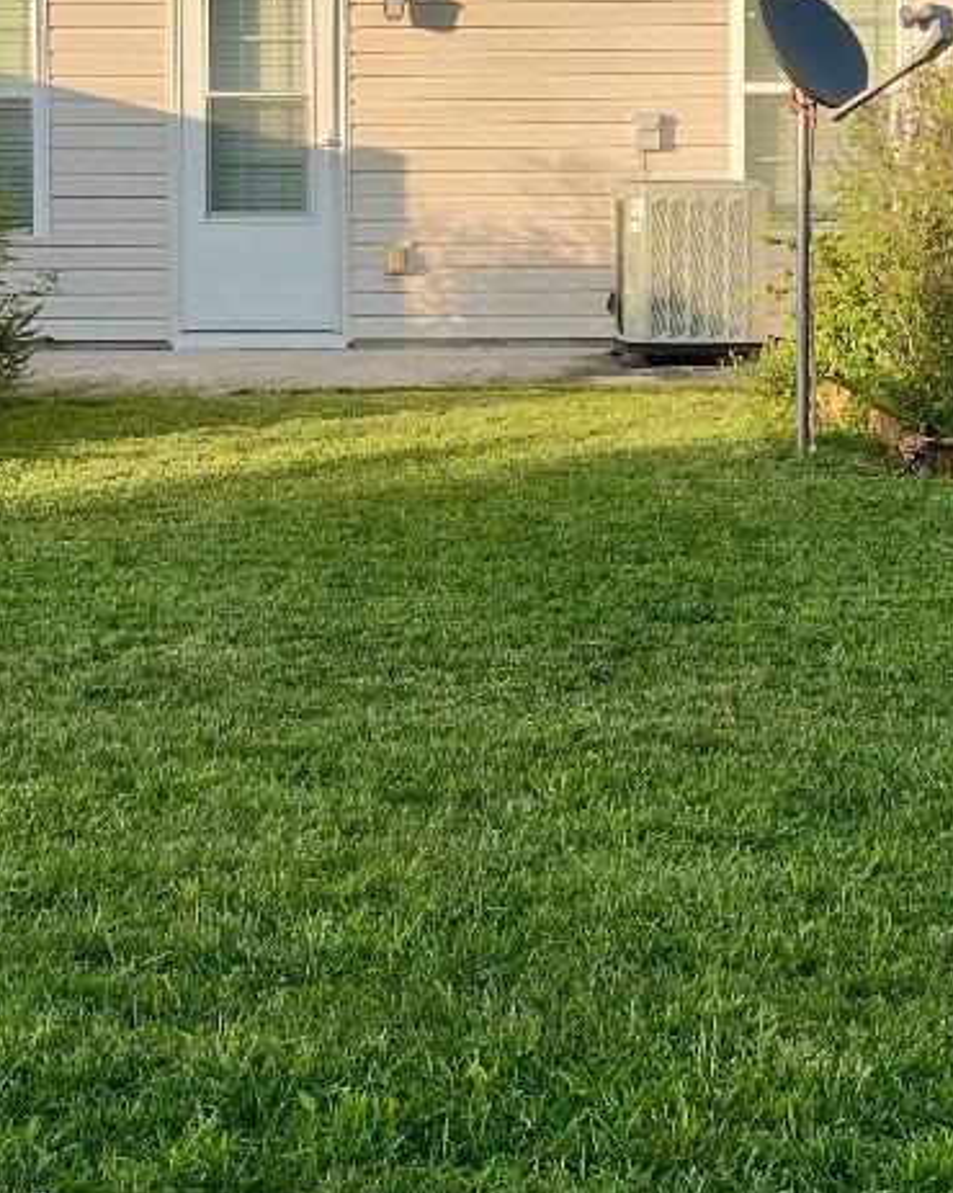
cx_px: 363
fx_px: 2858
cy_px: 232
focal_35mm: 81
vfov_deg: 23.2
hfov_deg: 18.9
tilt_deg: -1.2
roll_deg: +0.4
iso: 32
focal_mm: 5.1
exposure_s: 1/2433
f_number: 1.6
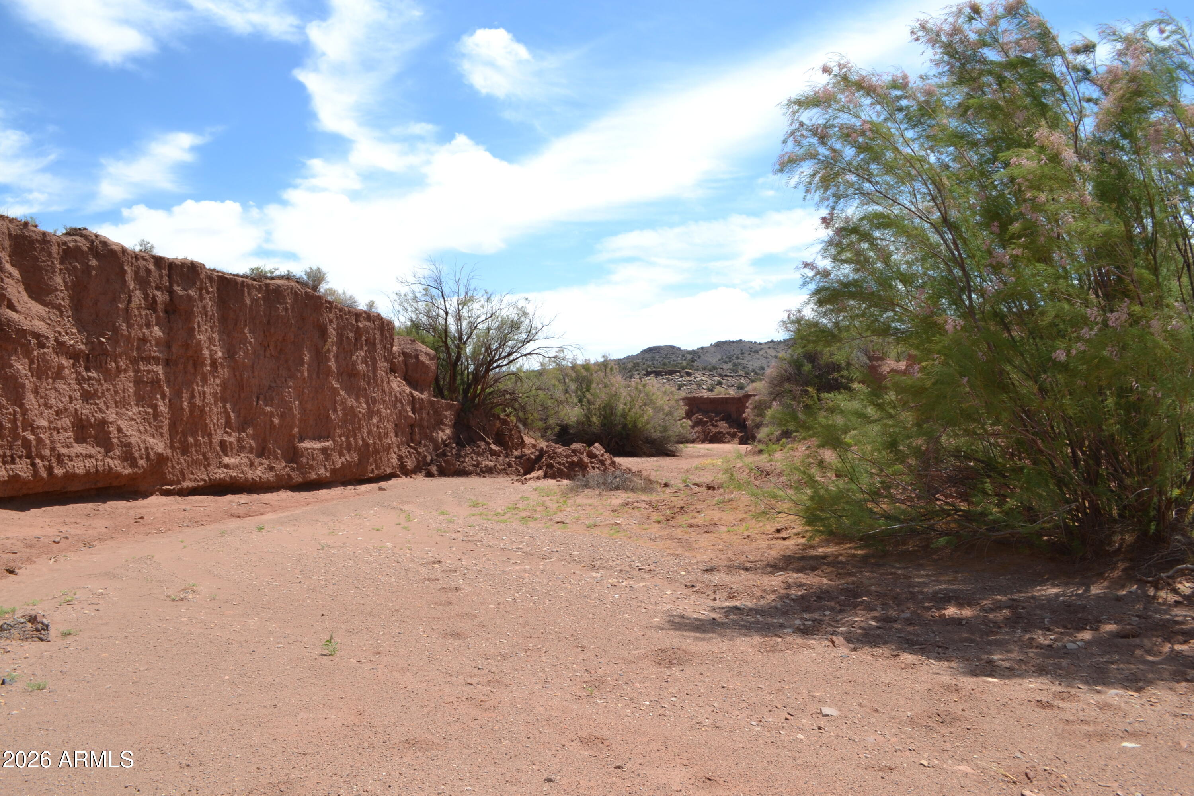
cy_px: 398
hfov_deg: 67.4
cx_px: 597
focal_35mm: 27
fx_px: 895
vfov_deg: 47.9
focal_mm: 18
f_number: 8
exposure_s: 1/200
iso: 100
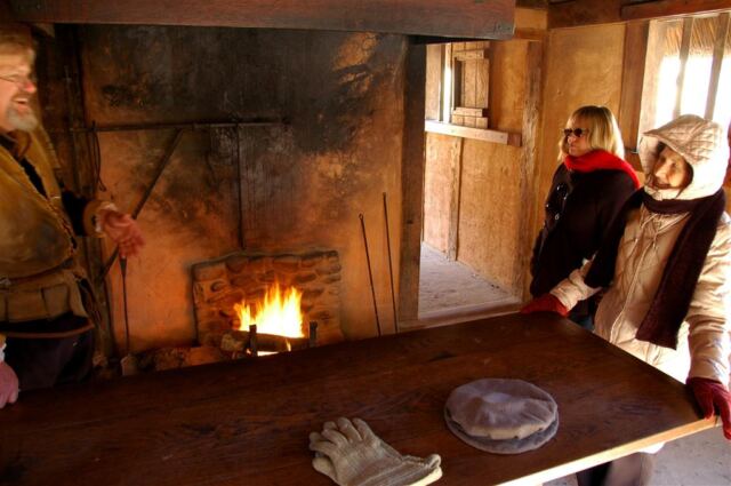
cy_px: 243
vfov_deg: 47.8
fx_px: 548
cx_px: 366
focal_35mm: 27
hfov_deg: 67.4
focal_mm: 18
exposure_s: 1/13
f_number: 4.5
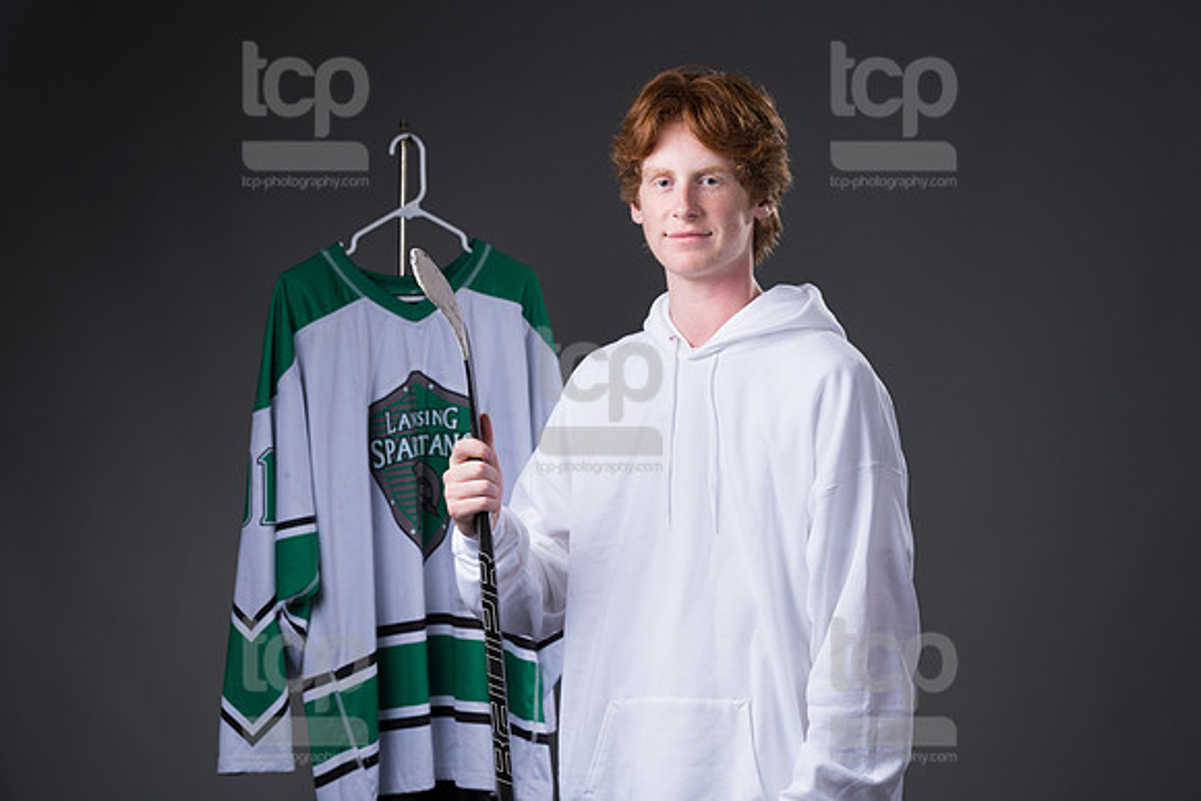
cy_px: 365
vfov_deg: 12.3
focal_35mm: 111
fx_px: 3706
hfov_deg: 18.4
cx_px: 618
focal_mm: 102
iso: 160
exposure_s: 1/250
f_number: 5.6
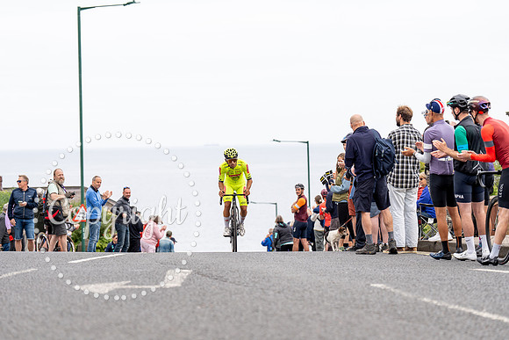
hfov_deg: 17.9
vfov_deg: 12.0
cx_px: 254
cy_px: 170
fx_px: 1612
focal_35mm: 114
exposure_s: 1/1000
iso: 320
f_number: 3.5
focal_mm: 114
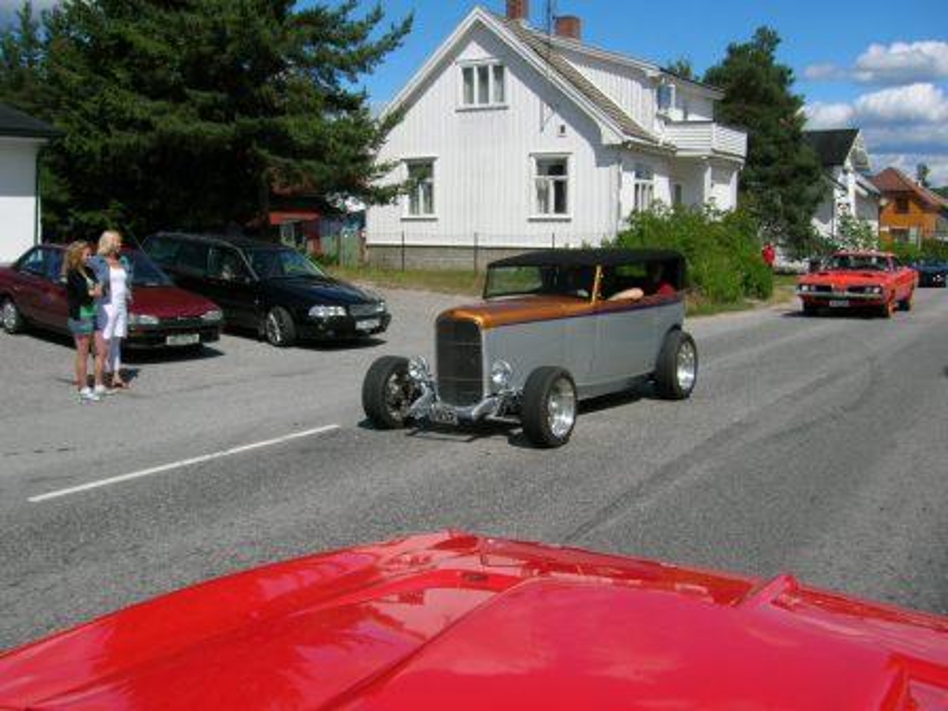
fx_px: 931
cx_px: 474
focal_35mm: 34
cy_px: 356
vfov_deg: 41.8
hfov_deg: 54.0
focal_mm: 5.7
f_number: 4.9
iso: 50
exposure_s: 1/687
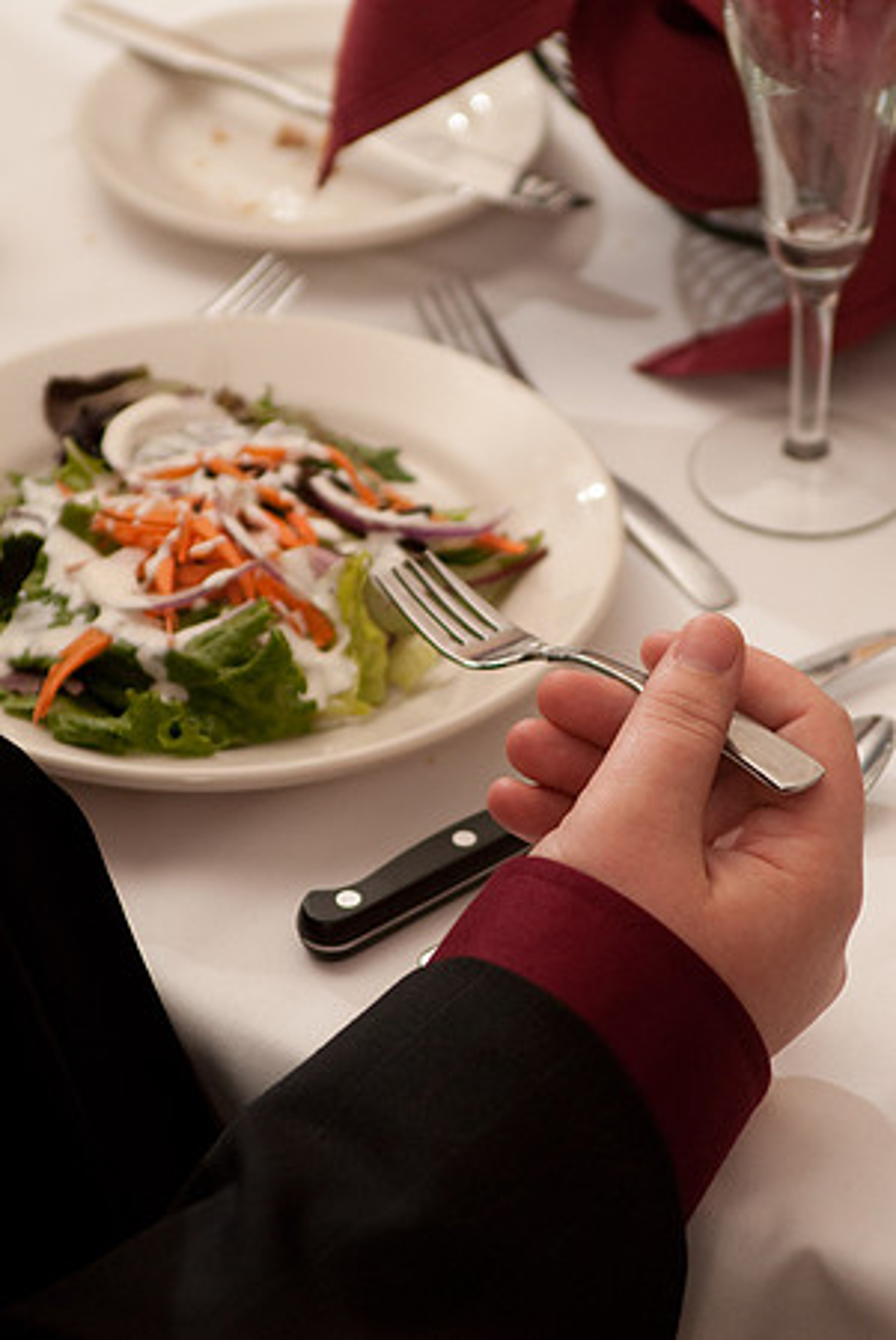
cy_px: 670
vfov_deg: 17.0
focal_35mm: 120
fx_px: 4469
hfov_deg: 11.4
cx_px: 448
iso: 200
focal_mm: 80
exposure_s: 1/100
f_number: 4.5
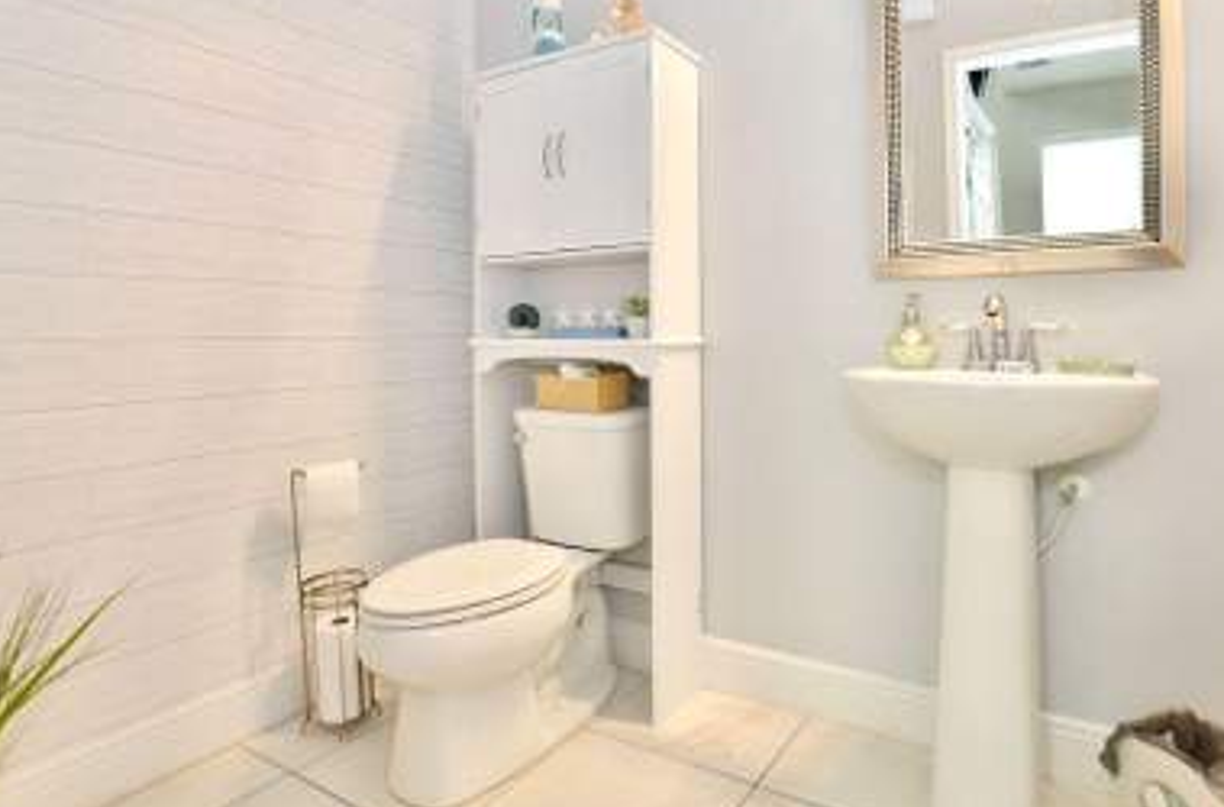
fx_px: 644
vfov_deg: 63.6
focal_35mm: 19
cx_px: 694
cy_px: 324
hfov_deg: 86.6
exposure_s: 1/60
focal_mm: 10
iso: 400
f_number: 4
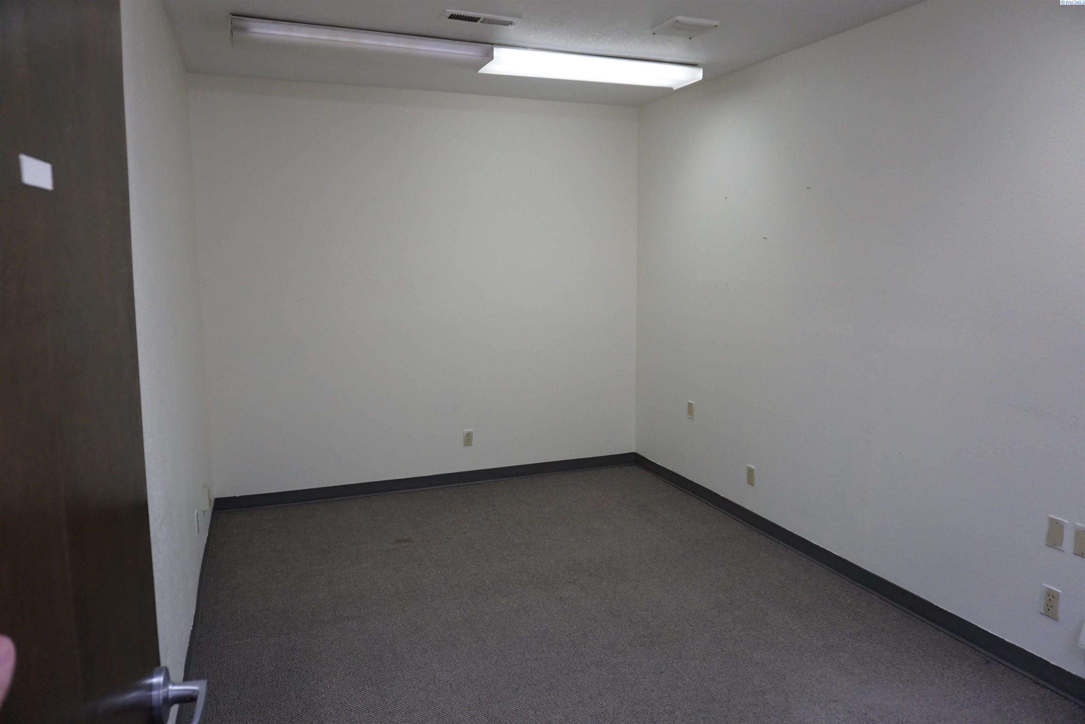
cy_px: 362
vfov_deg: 53.2
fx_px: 724
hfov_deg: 73.7
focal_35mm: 24
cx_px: 542
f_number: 4
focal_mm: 16
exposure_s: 1/160
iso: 1600
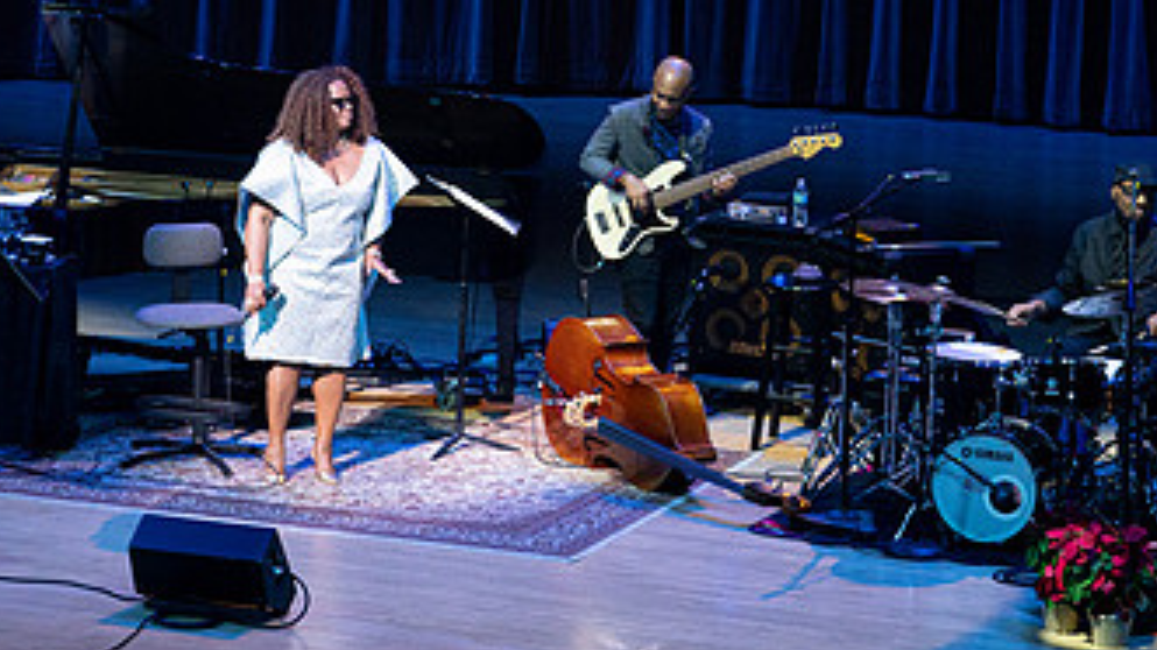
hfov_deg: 9.7
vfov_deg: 5.5
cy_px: 142
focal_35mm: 222
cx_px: 510
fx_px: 6809
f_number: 5.6
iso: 2500
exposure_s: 1/320
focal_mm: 121
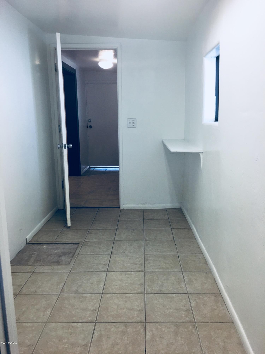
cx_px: 132
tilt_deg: -10.5
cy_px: 177
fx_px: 296
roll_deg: +0.2
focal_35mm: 29
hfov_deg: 48.2
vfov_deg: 61.7
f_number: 2.2
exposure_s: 1/30
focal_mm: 4.15
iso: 32
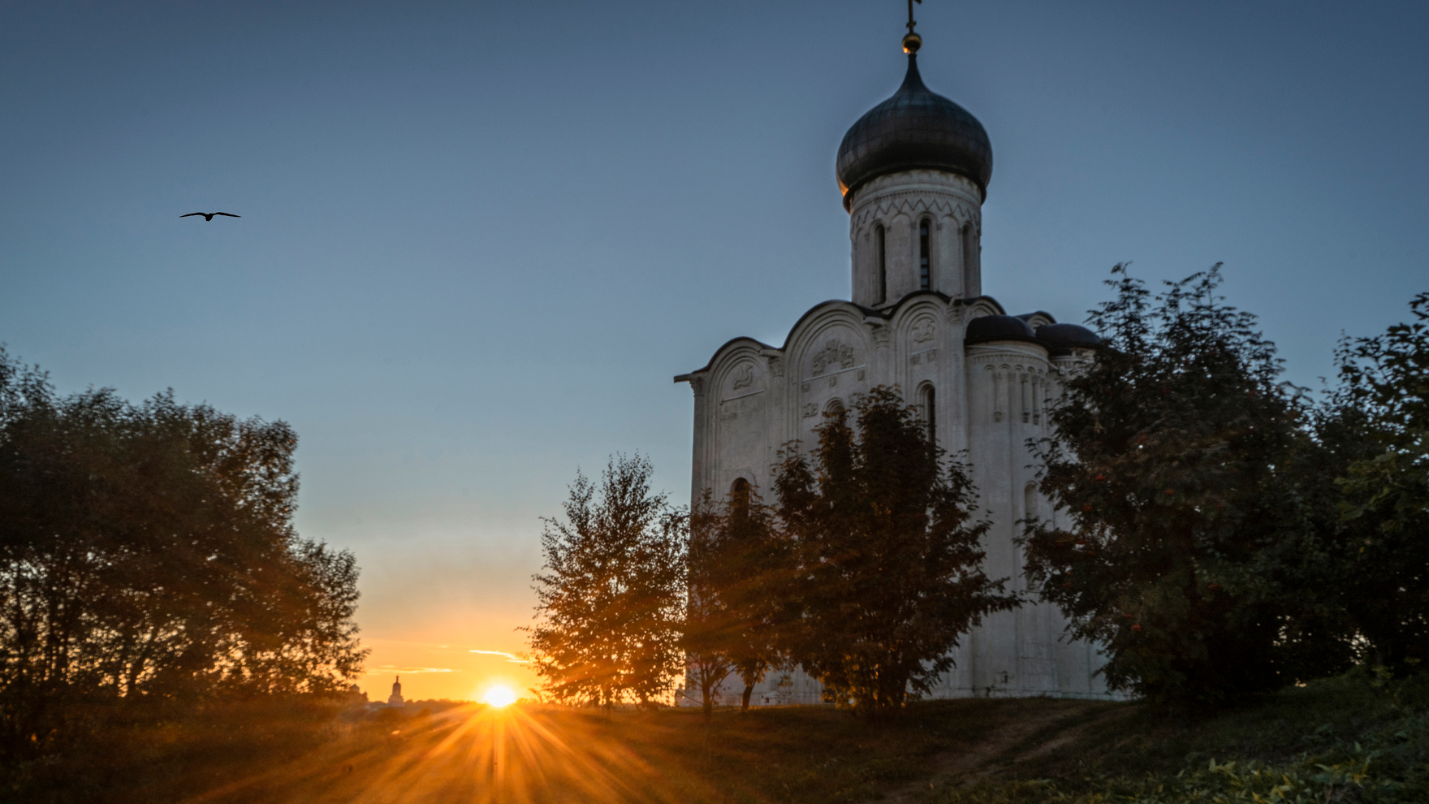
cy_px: 413
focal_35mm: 30
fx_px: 1137
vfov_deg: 38.9
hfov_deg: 64.3
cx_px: 711
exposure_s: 1/60
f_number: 16
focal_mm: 28
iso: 100
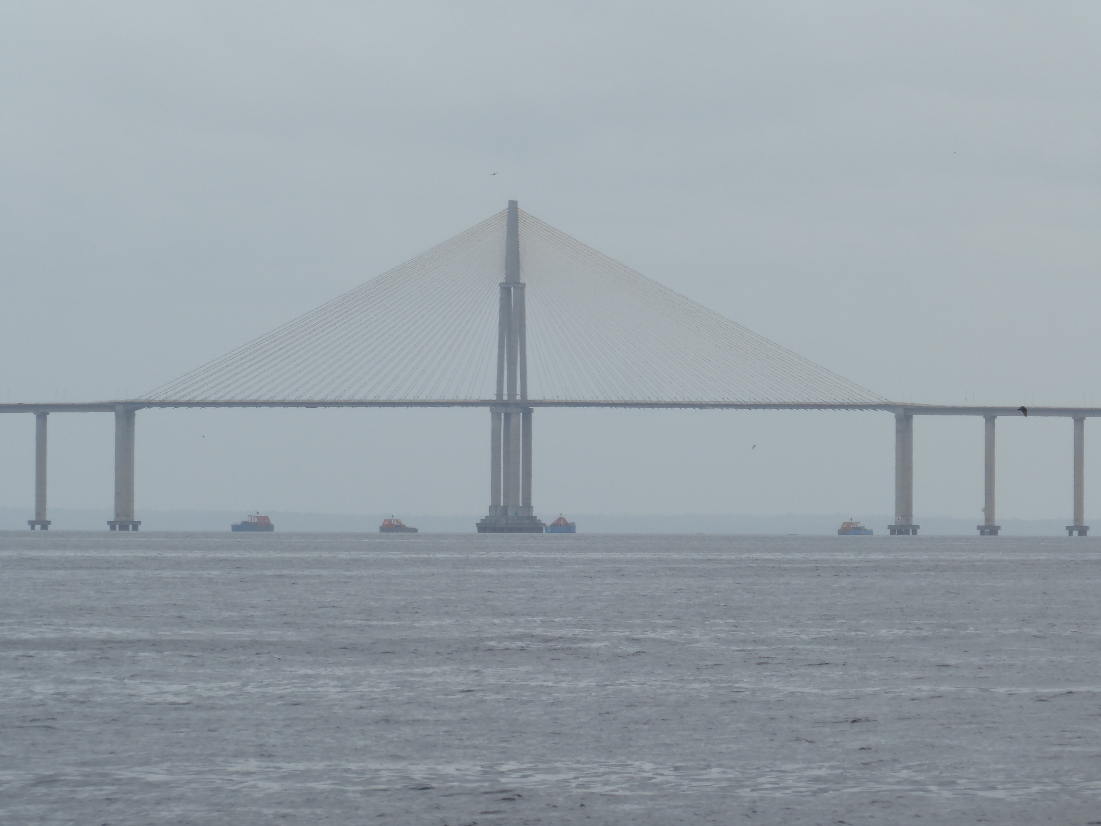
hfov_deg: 4.1
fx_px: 15235
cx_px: 550
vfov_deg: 3.1
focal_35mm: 479
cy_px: 413
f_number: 6
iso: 80
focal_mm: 77.3
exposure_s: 1/400
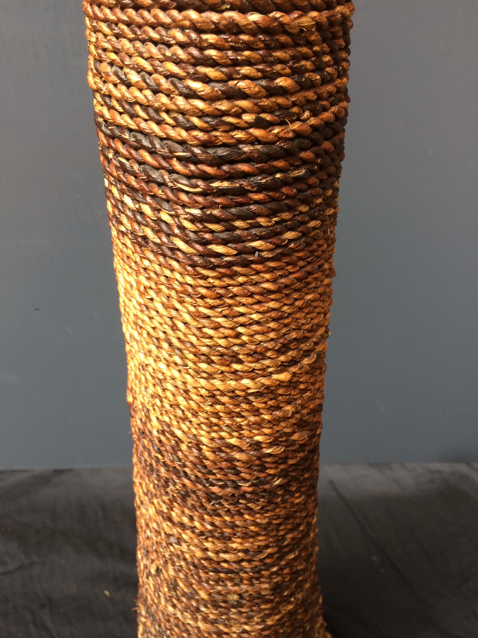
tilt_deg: -39.8
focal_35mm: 29
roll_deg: +0.0
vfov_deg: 61.7
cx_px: 239
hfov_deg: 48.2
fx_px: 534
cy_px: 319
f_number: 2.2
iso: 50
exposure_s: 1/33
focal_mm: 4.15
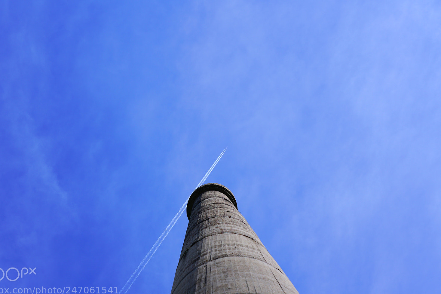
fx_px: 735
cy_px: 153
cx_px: 202
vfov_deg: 22.6
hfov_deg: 33.4
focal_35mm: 60
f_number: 7.1
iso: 50
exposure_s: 1/200
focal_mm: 55
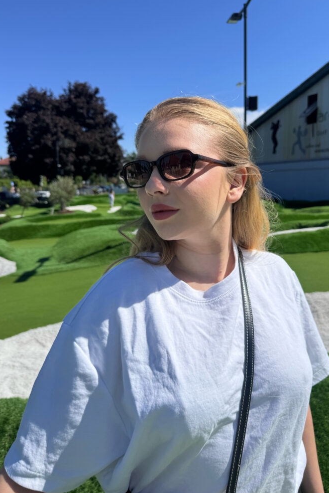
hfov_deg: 49.4
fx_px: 357
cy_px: 238
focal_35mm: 26
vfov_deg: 69.4
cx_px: 187
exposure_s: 1/5814
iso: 80
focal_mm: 6.76
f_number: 1.78
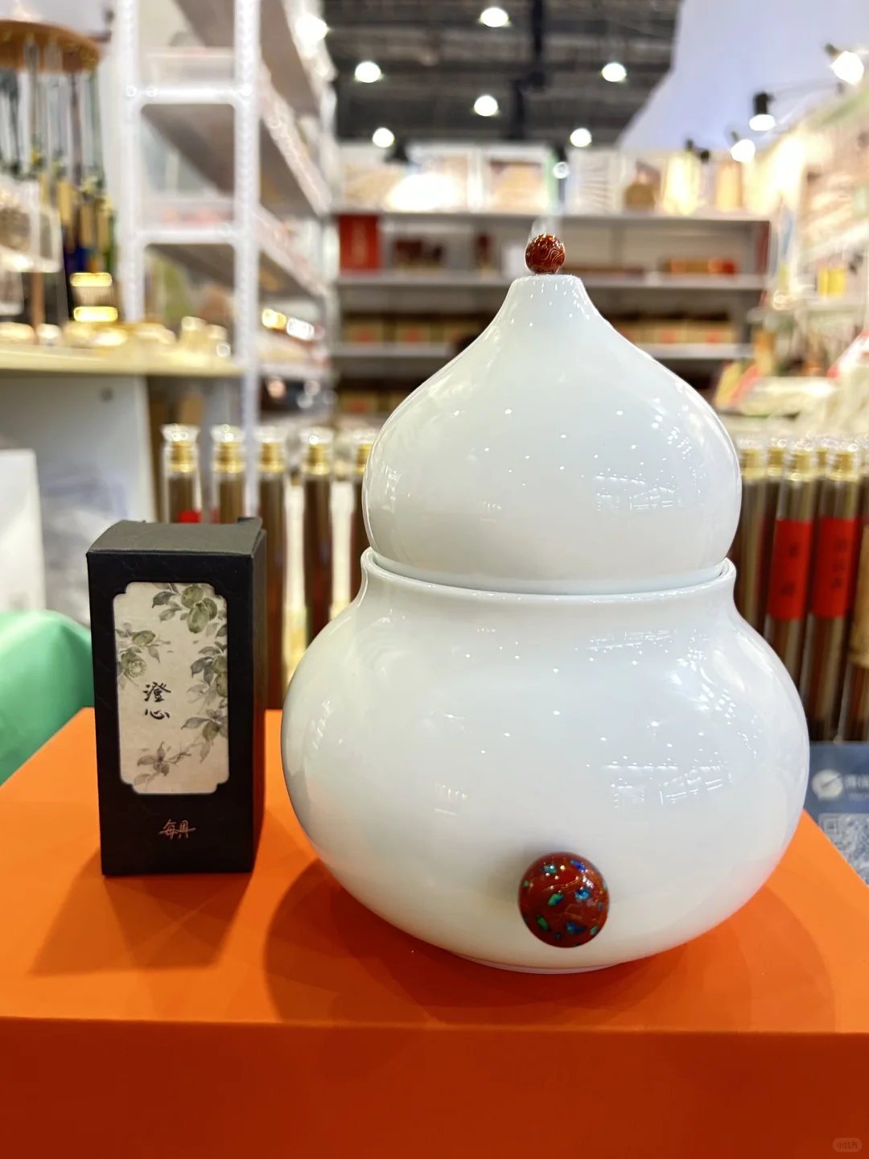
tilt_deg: -12.7
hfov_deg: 53.1
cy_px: 580
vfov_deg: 67.3
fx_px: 870
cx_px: 434
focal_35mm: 26
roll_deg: -0.7
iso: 320
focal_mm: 5.7
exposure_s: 1/50
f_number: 1.5
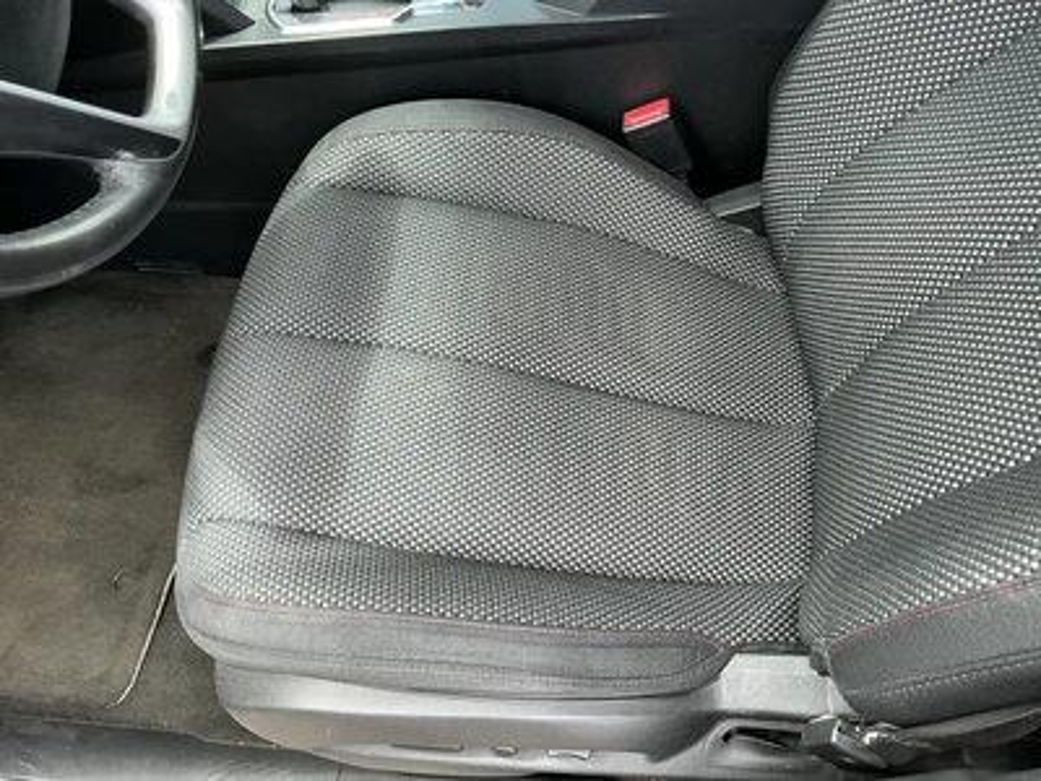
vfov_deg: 49.7
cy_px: 390
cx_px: 520
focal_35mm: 28
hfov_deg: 63.4
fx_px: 842
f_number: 1.8
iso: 32
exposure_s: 1/122
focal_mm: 3
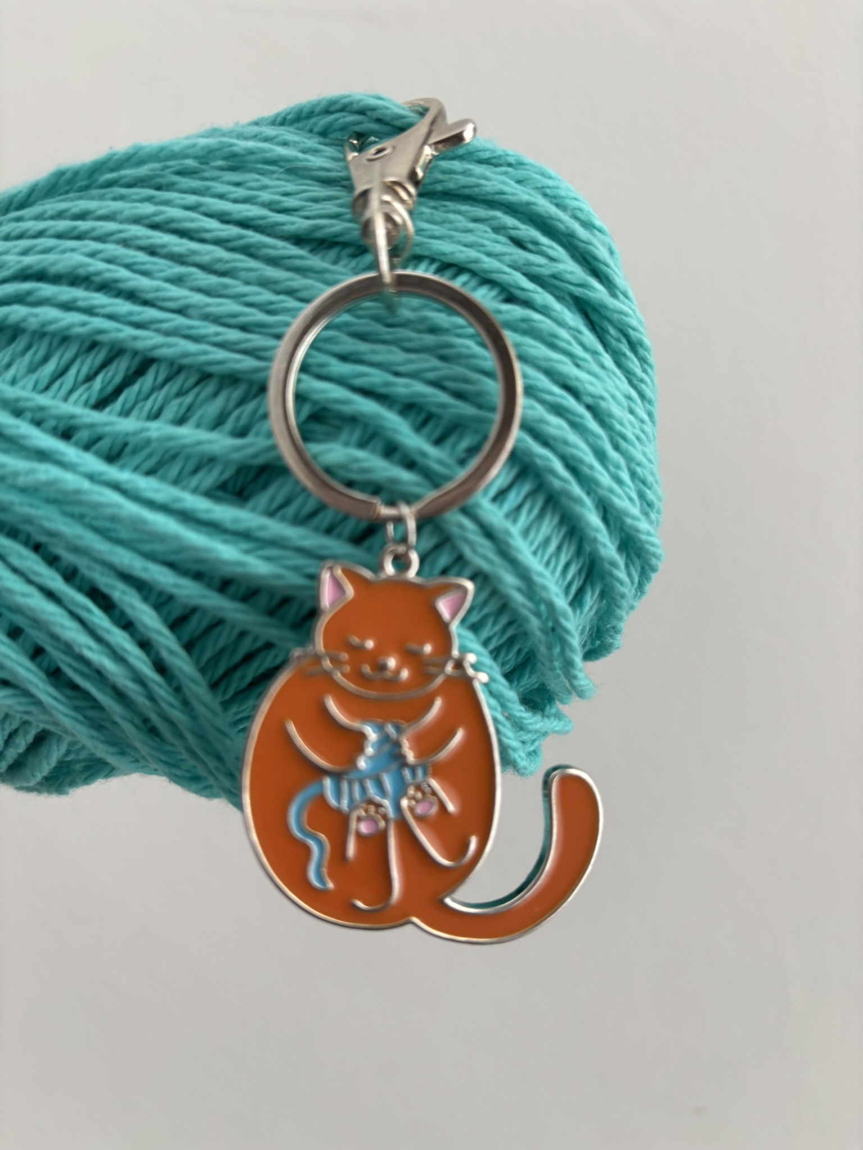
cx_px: 432
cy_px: 575
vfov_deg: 67.3
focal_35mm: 26
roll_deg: +1.5
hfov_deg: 53.1
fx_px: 864
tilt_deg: -7.2
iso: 125
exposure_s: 1/121
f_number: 1.6
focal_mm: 5.96
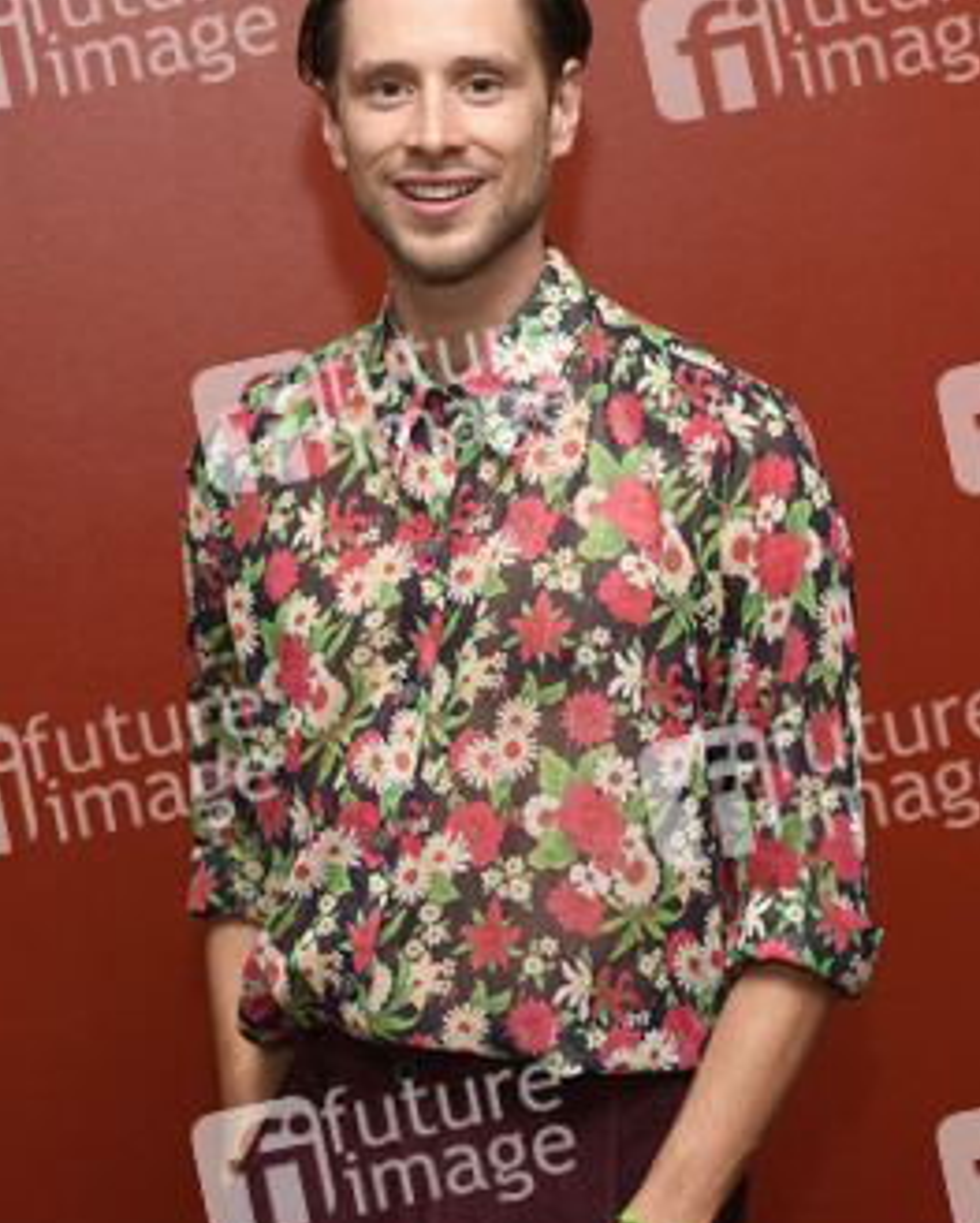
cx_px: 492
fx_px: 2896
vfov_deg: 23.8
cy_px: 593
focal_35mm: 80
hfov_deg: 19.2
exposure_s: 1/400
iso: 800
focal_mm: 70
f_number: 3.5
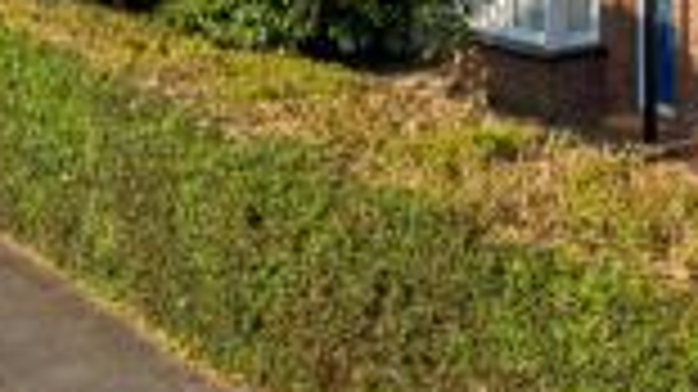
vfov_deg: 10.1
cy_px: -196
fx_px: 2146
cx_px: 968
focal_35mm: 116
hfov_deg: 17.1
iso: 400
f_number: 8
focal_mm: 24
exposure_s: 1/400
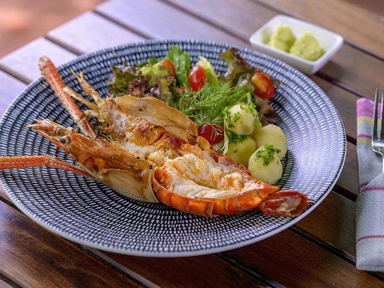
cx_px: 203
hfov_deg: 18.0
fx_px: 1209
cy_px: 143
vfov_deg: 13.6
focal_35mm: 109
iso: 320
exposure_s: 1/200
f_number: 4
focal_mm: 100
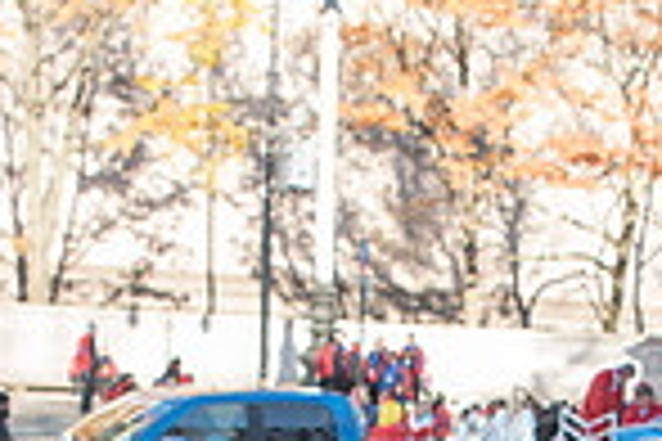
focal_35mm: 95
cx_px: 576
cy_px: 808
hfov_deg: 21.1
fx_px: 1747
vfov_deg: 13.0
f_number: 4
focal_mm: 24
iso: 320
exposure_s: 1/500
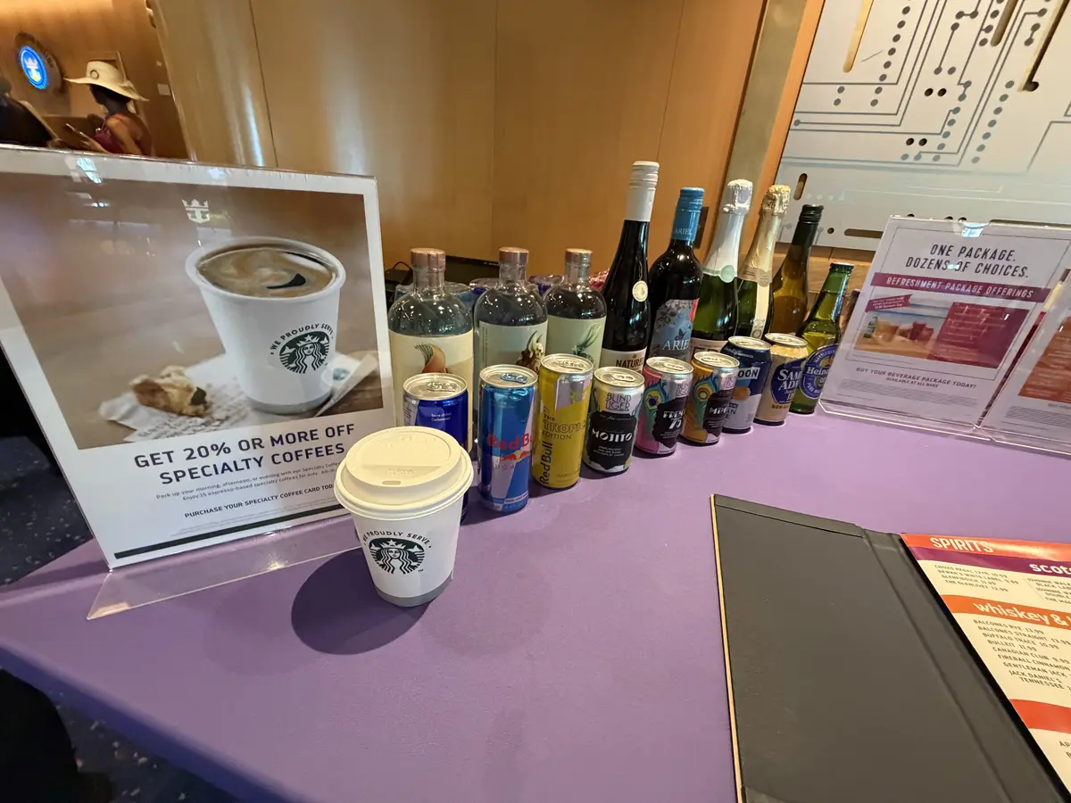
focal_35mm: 14
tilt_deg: -23.5
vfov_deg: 85.7
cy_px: 402
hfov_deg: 102.1
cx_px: 536
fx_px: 433
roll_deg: -4.3
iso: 640
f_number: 2.2
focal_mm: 2.22
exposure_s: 1/60
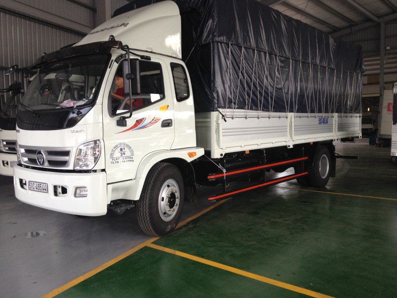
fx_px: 401
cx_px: 198
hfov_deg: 52.6
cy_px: 149
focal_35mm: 35
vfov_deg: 40.7
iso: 50
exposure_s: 1/120
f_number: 2.4
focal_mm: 4.28
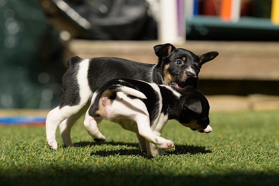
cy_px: 67
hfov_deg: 8.6
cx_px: 93
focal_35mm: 238
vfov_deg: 5.8
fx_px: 1848
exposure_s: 1/16000
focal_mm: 135
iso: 800
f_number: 2.8
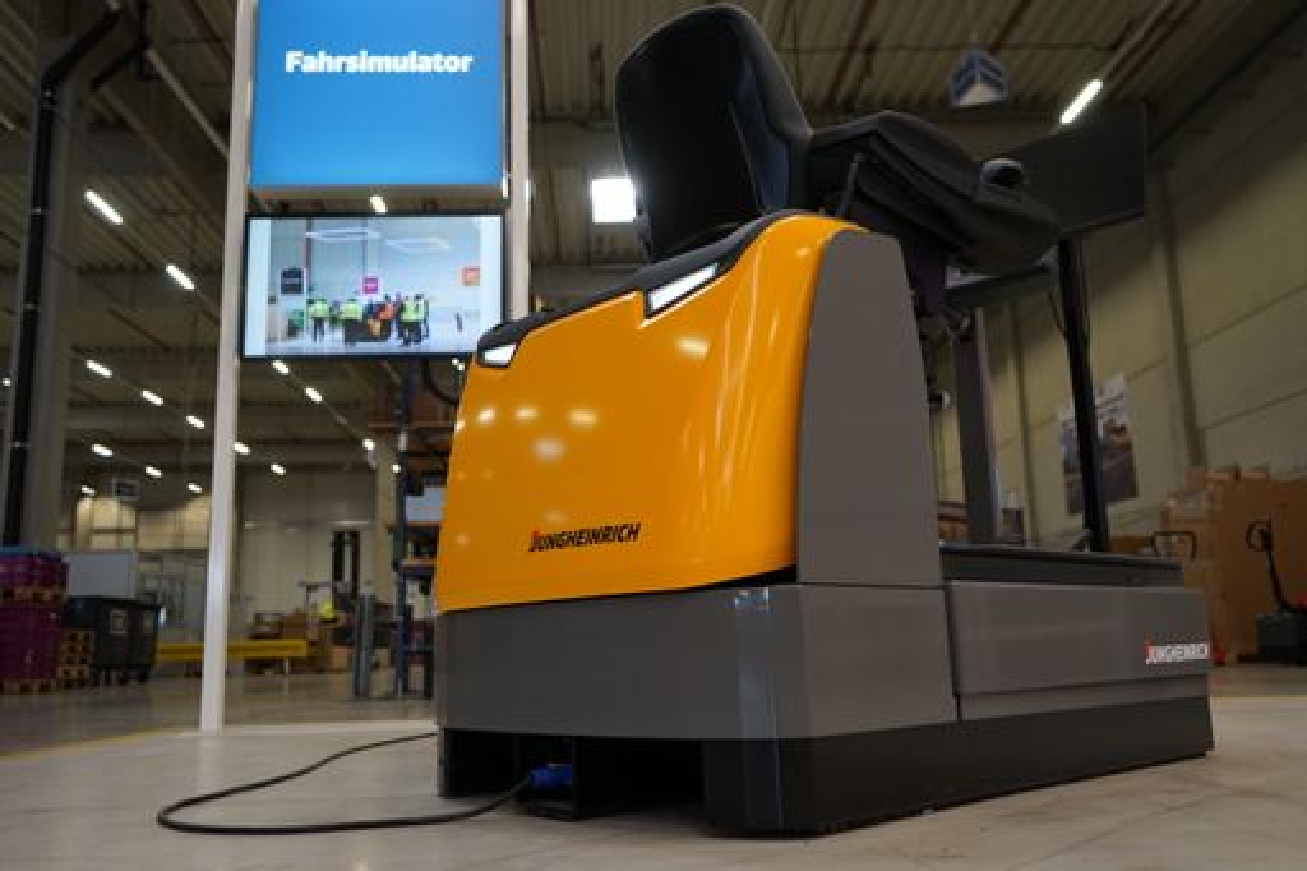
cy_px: 436
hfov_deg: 61.9
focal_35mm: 30
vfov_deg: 43.6
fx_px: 1089
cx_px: 654
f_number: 4
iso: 1000
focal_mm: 30
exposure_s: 1/160
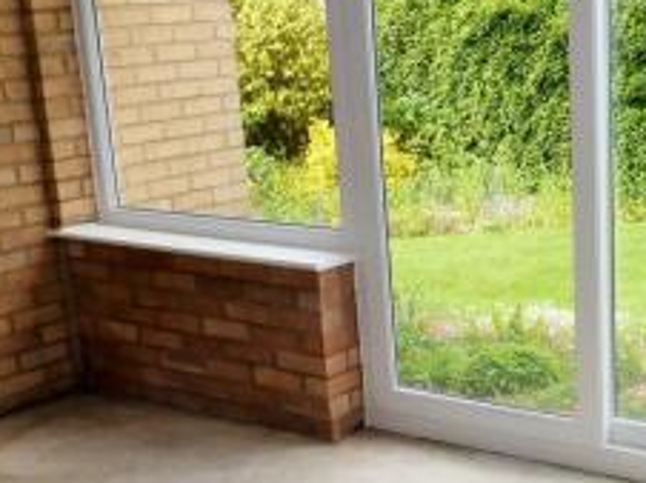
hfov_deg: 29.8
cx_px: 593
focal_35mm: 62
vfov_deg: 23.4
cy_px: 356
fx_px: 1156
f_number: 3.5
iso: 100
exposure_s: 1/125
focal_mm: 4.3
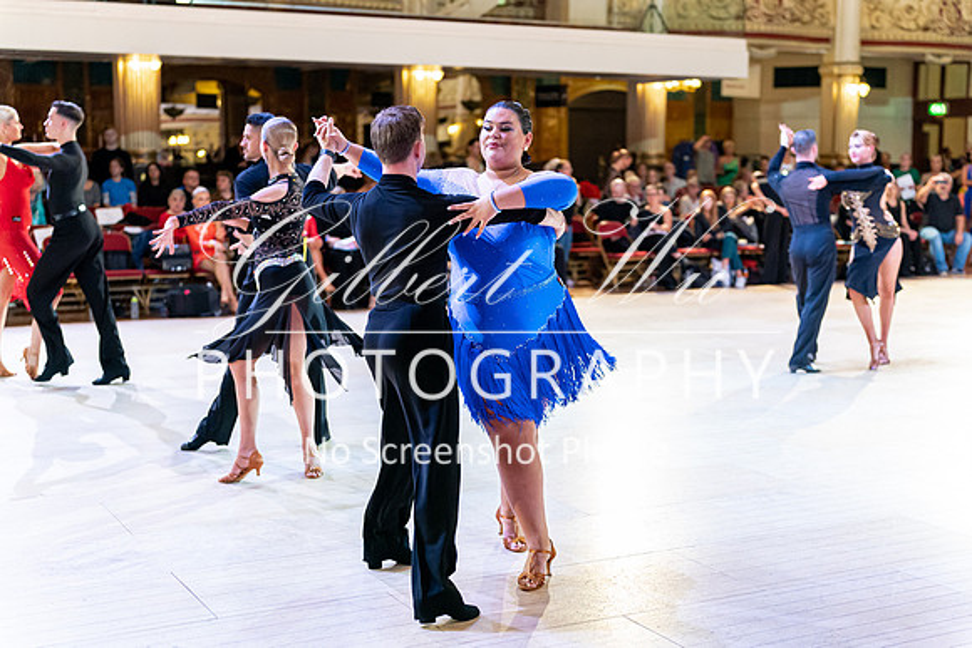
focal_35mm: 48
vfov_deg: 27.9
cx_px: 486
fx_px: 1307
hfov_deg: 40.8
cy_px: 324
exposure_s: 1/500
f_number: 2.2
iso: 4000
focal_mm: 48
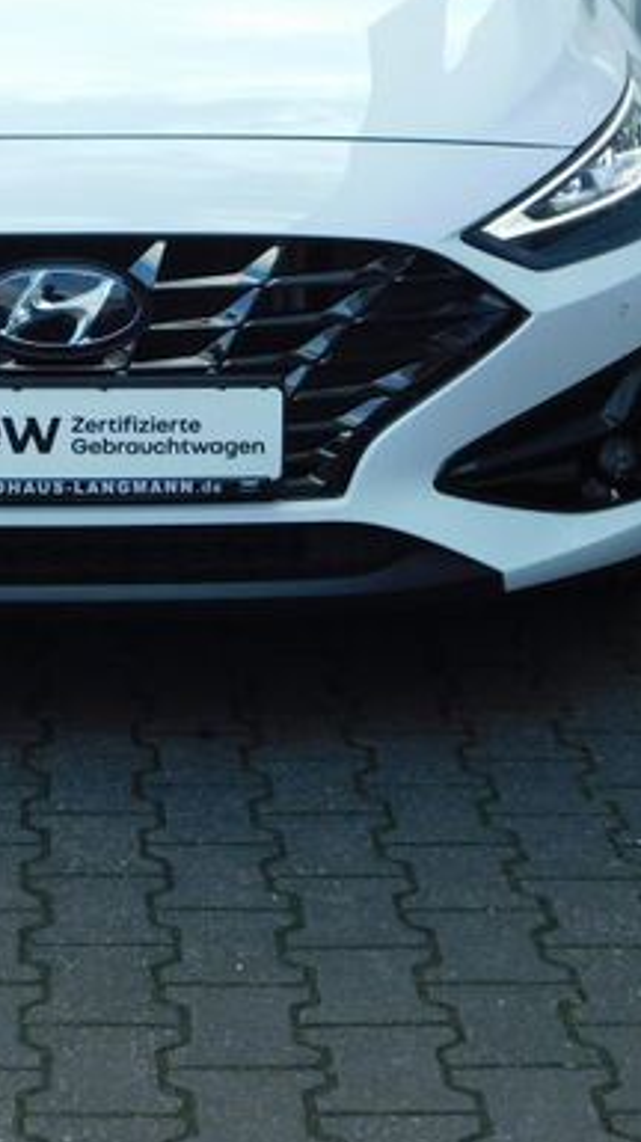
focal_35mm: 102
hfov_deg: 11.8
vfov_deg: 20.8
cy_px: 300
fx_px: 3088
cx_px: 83
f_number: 3.7
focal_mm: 8
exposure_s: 1/320
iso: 125
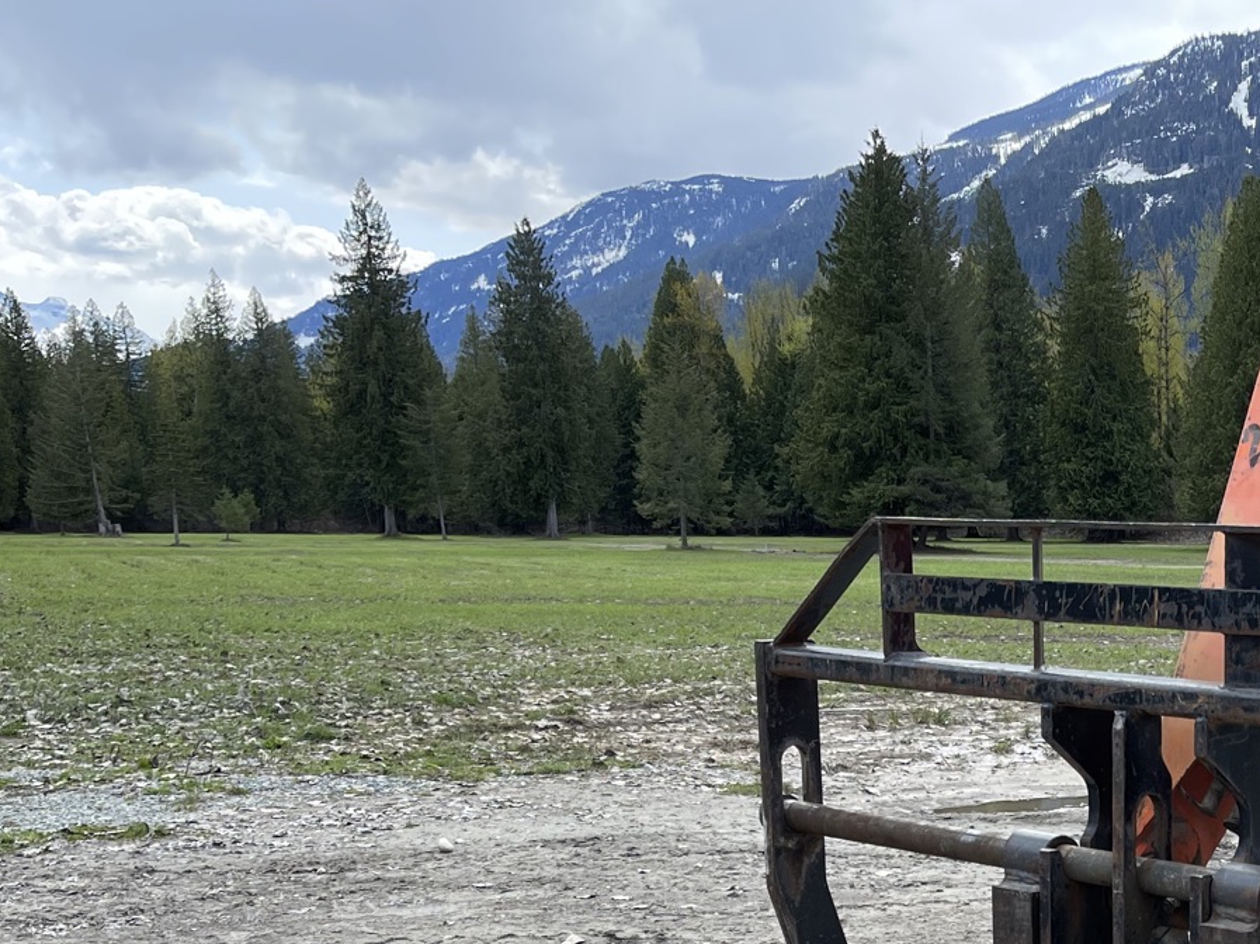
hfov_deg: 30.6
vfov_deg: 23.9
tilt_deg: -12.6
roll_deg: +0.2
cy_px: 988
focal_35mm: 58
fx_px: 2110
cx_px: 1292
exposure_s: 1/1279
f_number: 1.6
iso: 32
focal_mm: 5.1
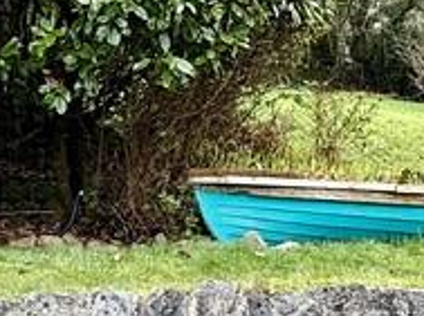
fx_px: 929
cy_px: 258
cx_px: 402
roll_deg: +1.0
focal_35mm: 76
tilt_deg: -1.5
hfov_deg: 24.8
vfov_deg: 19.1
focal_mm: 2.22
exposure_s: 1/269
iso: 64
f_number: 2.2
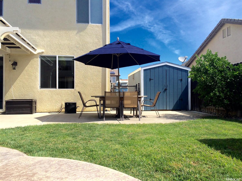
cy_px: 90
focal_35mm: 29
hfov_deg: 61.7
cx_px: 121
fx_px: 203
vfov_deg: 48.2
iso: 32
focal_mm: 4.15
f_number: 2.2
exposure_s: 1/1786
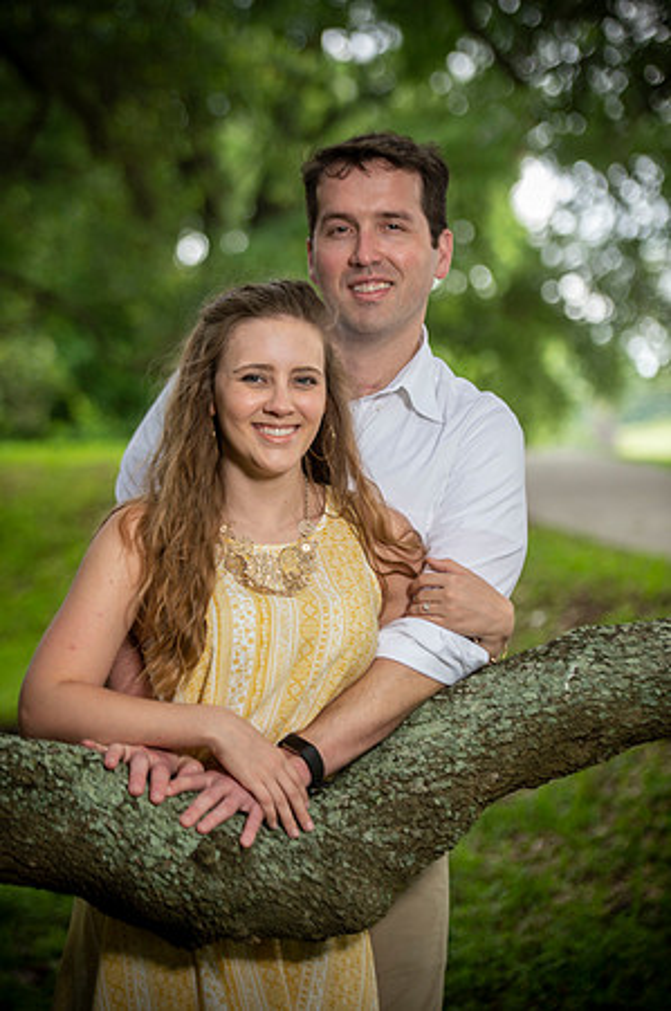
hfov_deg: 13.9
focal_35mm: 98
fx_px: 2746
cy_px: 506
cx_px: 336
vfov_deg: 20.8
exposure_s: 1/100
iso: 125
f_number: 2.8
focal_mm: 98
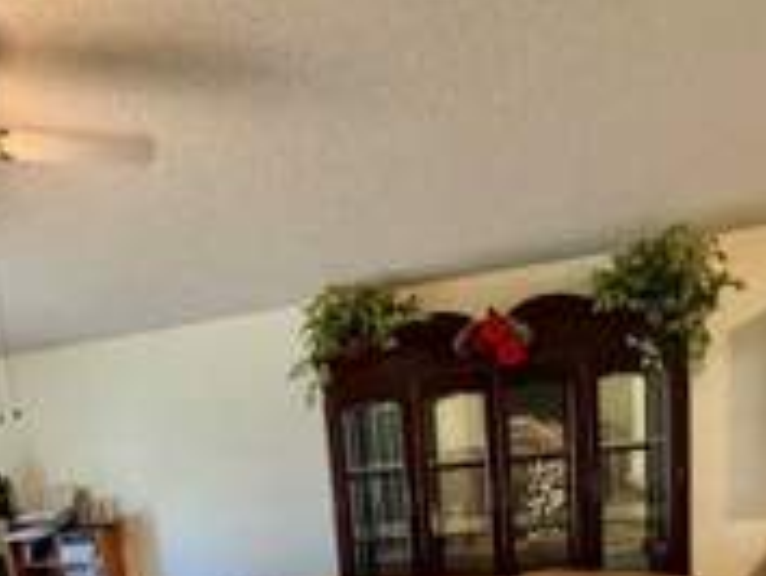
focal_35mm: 38
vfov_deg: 33.3
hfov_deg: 48.1
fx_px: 841
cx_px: 251
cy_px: 624
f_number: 2.2
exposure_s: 1/60
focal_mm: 2.22
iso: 320
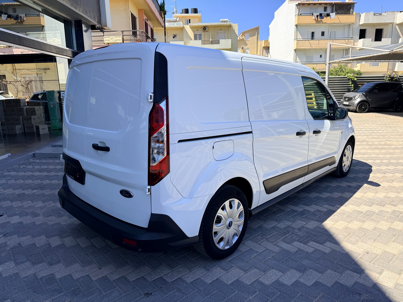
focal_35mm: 24
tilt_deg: -12.0
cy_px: 151
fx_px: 279
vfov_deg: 56.8
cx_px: 202
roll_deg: +1.2
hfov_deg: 71.6
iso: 80
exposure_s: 1/3021
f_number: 1.78
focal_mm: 6.76
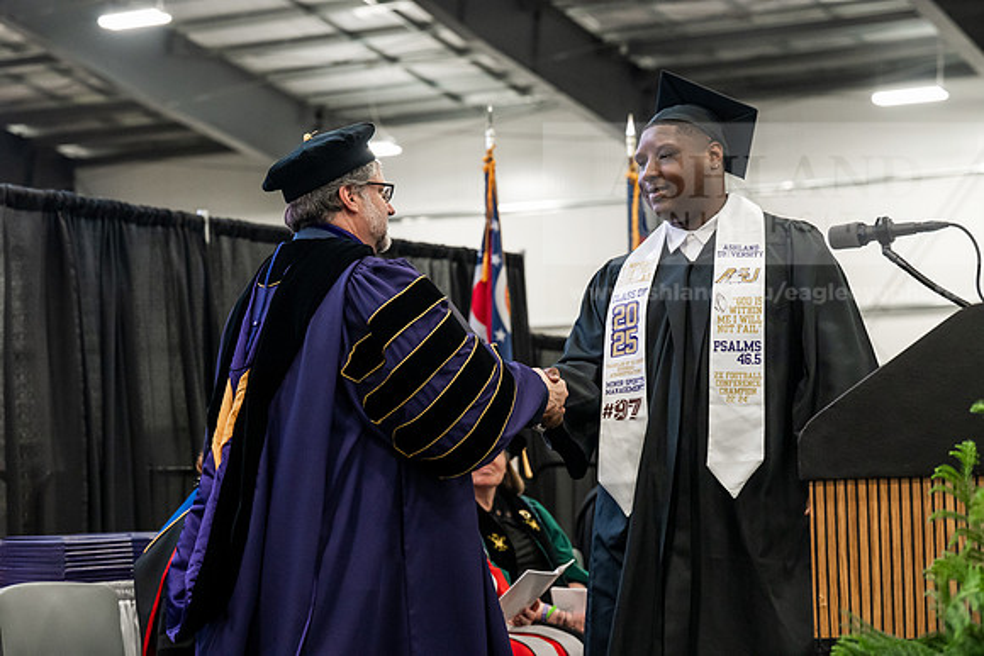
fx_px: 2324
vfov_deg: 16.1
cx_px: 492
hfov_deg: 23.9
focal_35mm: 85
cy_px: 328
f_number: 4.5
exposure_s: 1/200
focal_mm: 85
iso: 4000
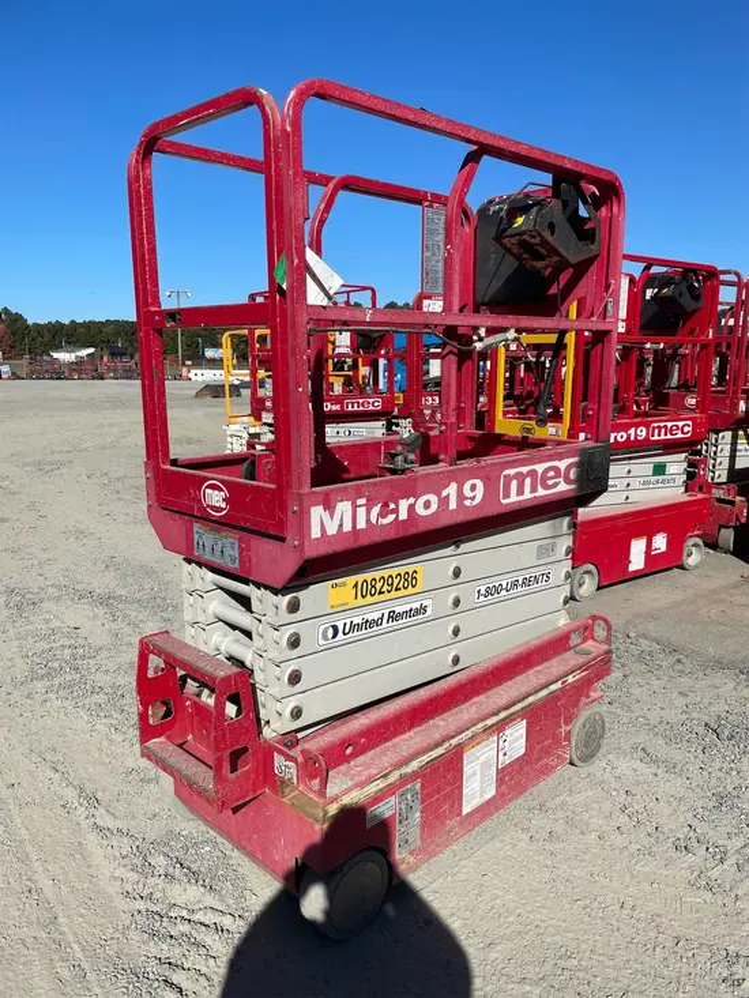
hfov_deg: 53.1
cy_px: 499
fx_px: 750
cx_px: 374
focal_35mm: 26
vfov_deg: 67.3
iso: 32
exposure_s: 1/5291
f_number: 1.6
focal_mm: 4.2
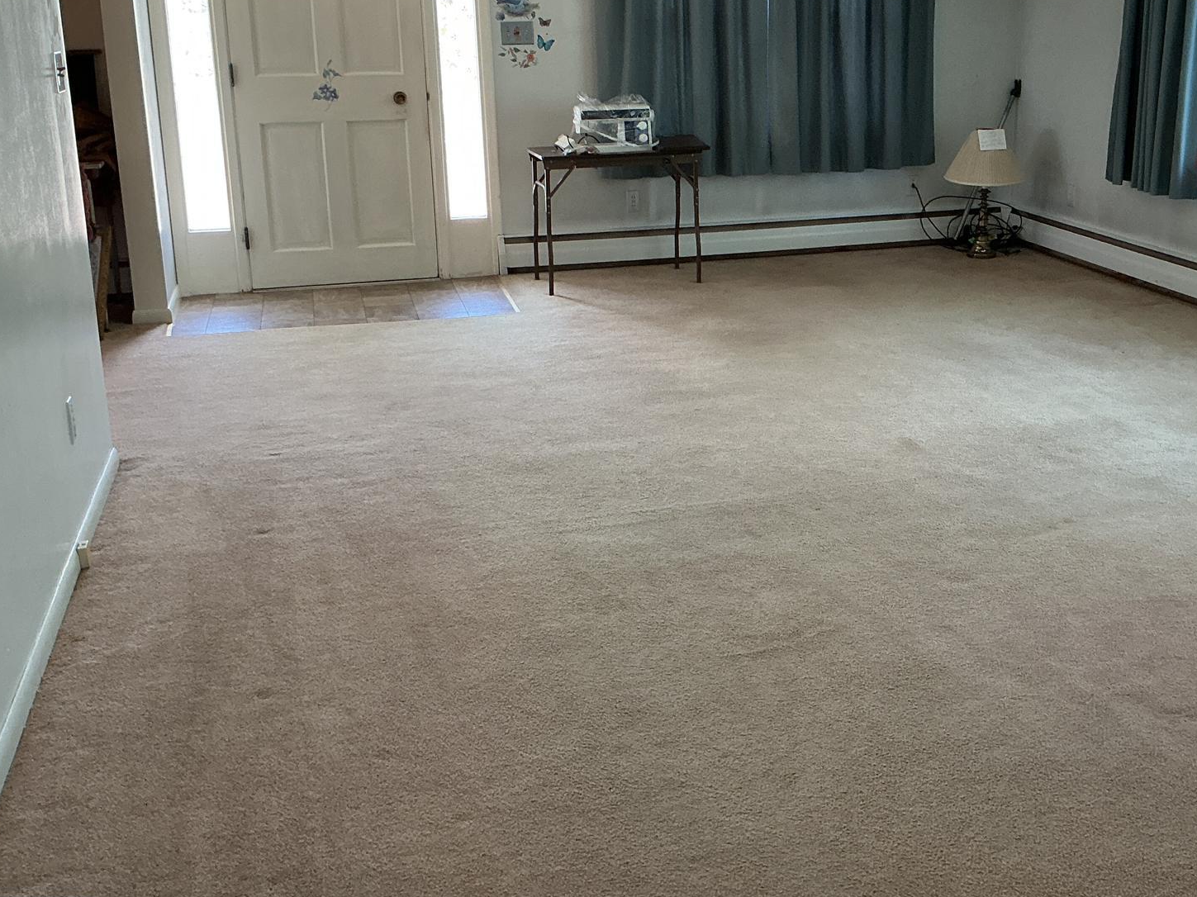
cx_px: 729
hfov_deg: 45.5
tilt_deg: -13.6
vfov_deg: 34.9
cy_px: 332
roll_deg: +1.2
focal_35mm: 41
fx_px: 1417
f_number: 1.8
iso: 100
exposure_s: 1/60
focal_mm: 3
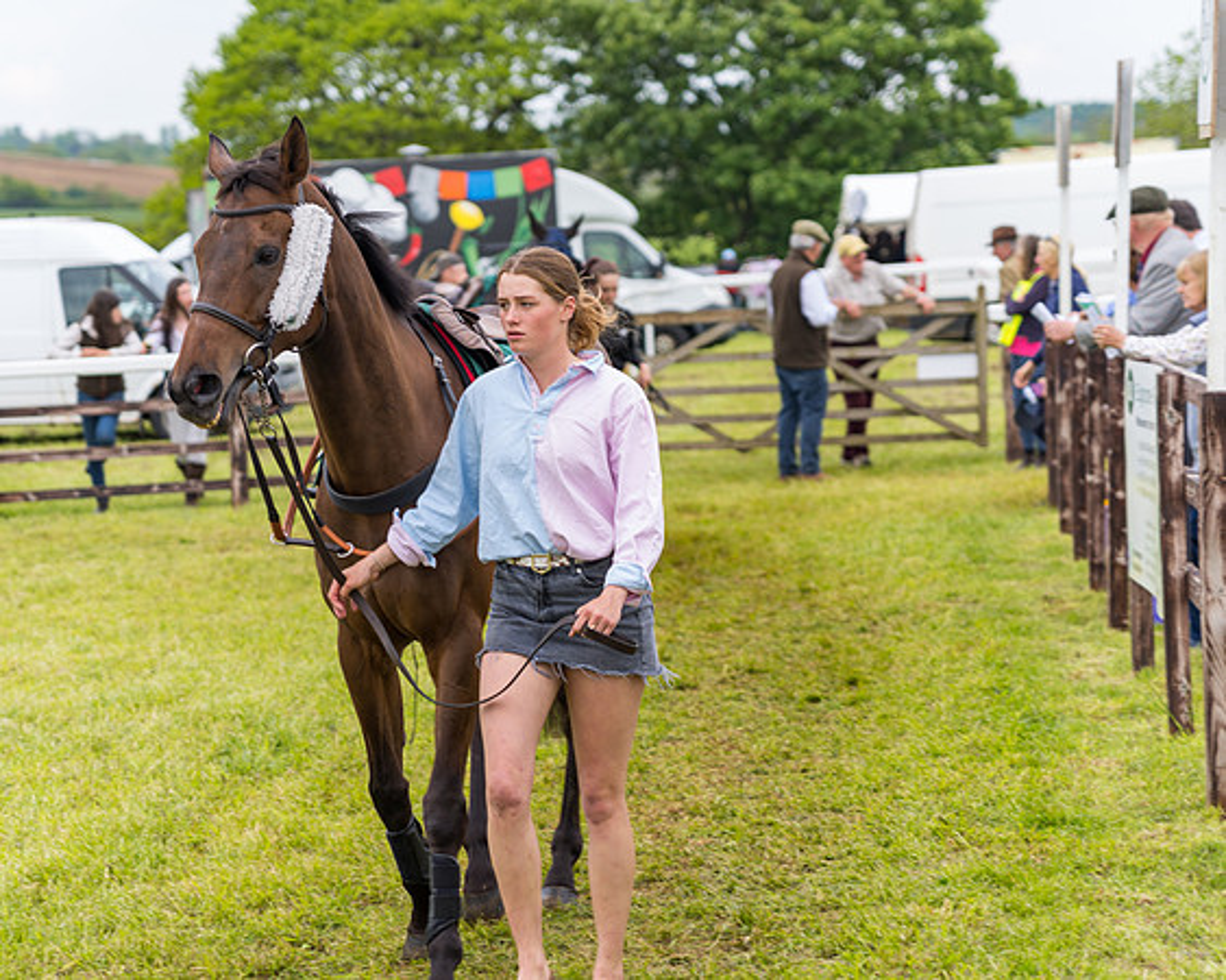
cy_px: 495
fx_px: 4363
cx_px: 543
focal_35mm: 120
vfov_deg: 12.8
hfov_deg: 16.0
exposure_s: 1/160
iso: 50
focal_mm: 105
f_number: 4
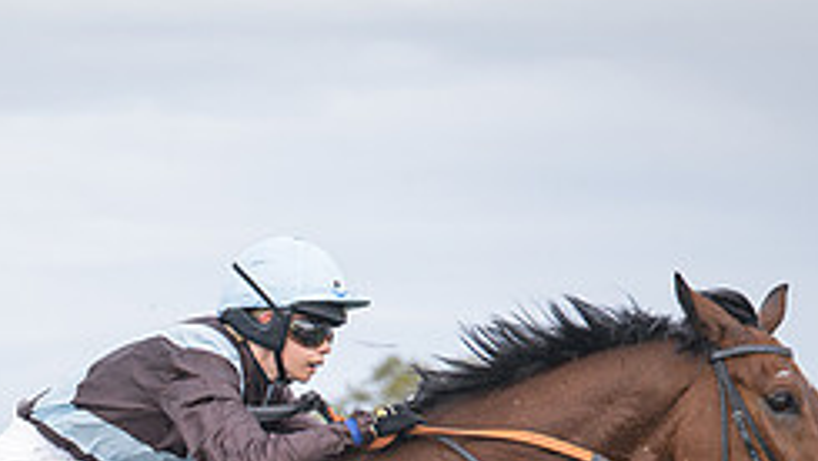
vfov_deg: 5.7
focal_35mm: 212
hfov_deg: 10.2
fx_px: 4600
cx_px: 319
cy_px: 713
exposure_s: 1/2000
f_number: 2.8
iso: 400
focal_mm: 70
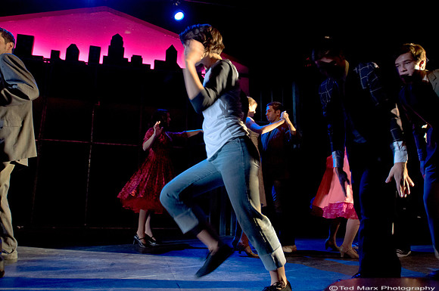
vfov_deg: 50.3
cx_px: 220
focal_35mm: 26
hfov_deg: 70.5
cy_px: 146
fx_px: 311
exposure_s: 1/100
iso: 3200
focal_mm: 17
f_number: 2.8
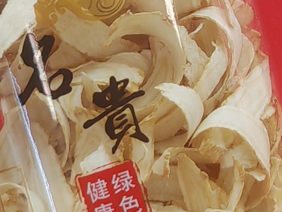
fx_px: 1727
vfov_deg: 6.9
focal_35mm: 212
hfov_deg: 9.0
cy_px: -139
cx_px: 483
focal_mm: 7.62
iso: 125
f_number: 1.6
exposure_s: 1/100
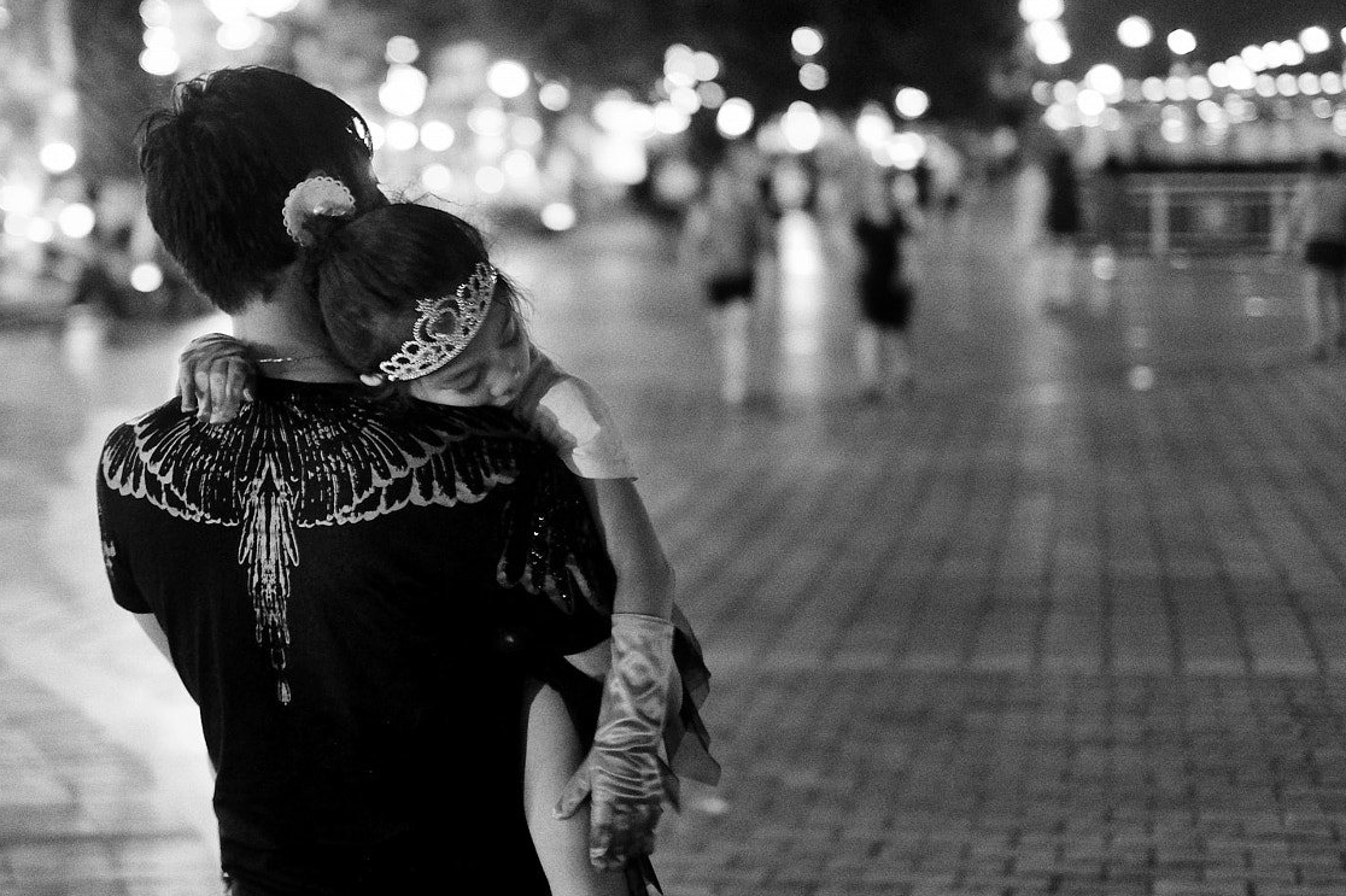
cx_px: 507
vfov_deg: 17.9
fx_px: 2840
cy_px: 364
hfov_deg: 26.6
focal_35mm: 76
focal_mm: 35
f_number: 1.4
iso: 1600
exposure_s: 1/27
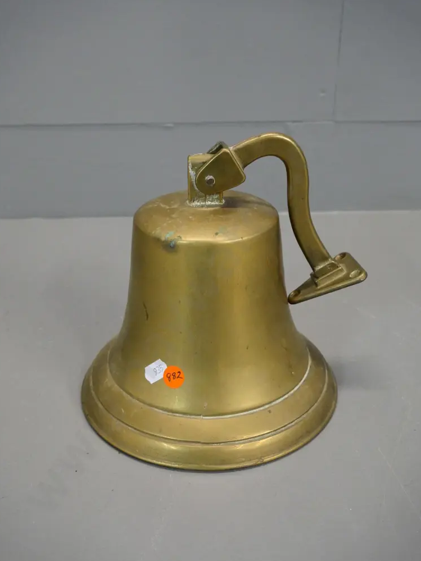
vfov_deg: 45.8
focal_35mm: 41
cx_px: 208
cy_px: 281
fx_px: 665
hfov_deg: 35.1
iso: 3200
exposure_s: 1/100
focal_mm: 20
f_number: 5.6
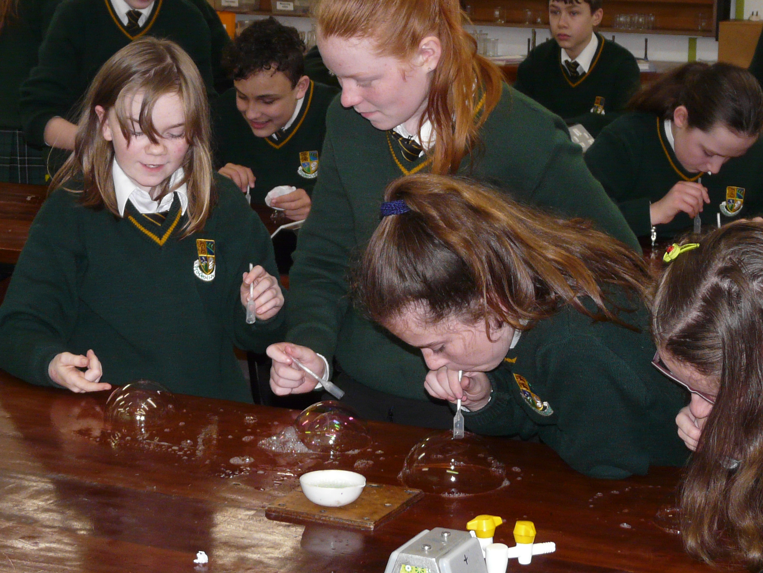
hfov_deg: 21.3
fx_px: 2028
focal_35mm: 92
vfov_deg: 16.1
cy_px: 286
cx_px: 382
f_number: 3.2
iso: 200
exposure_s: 1/50
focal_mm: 9.5
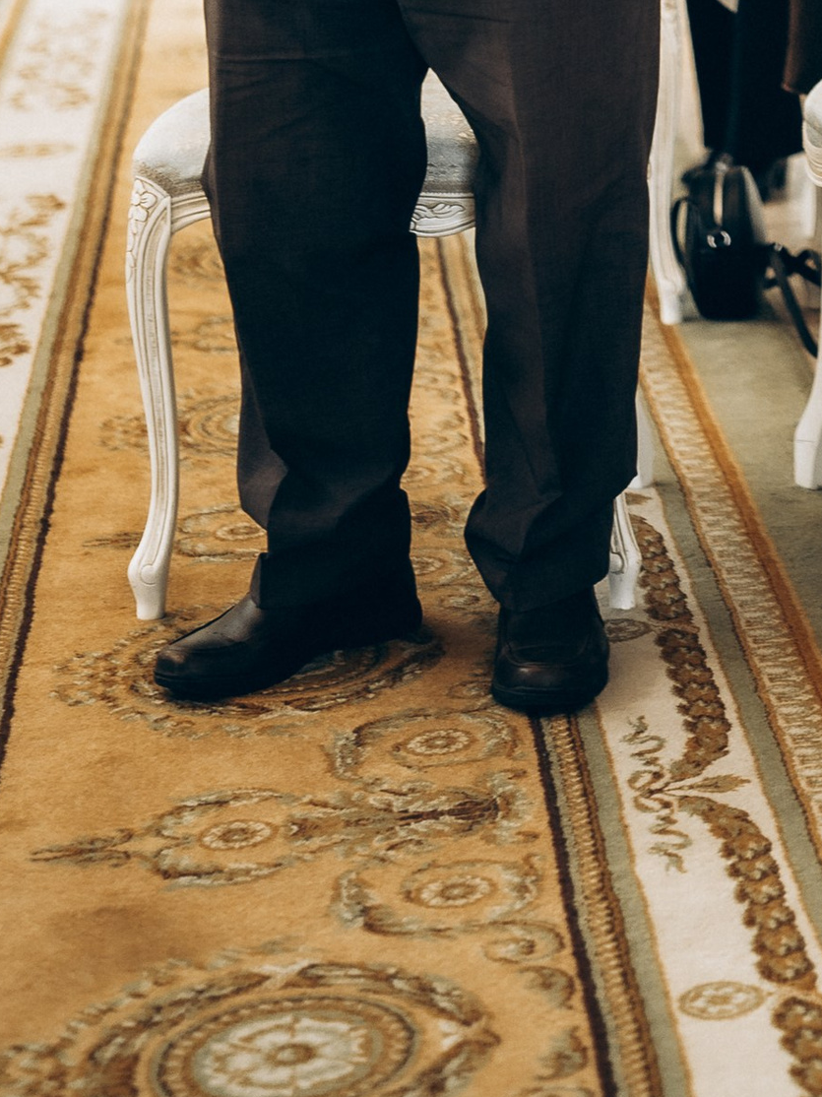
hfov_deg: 12.4
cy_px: -710
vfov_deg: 15.2
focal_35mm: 116
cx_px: 1034
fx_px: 3674
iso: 100
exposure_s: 1/200
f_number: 1.2
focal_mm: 35
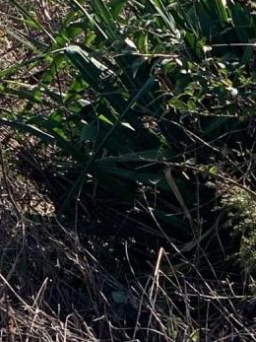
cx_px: -78
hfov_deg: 4.9
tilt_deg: -1.4
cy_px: -351
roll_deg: +1.6
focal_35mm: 300
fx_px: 2960
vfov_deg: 6.4
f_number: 2.4
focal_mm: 6
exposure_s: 1/527
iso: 16
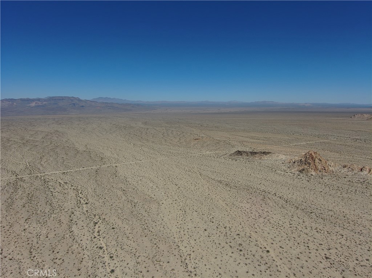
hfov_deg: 79.0
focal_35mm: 21
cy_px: 139
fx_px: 226
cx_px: 186
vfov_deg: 63.4
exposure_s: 1/3044
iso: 101
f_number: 2.8
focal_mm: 3.7
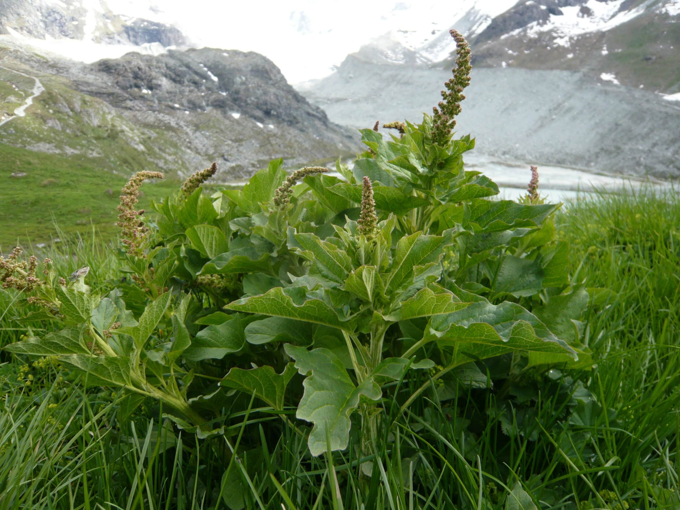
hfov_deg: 63.4
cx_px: 340
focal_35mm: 28
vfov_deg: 49.7
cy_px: 255
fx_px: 550
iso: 100
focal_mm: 4.6
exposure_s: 1/400
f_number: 2.8
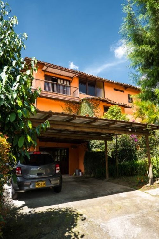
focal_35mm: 24
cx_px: 80
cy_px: 120
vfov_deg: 73.7
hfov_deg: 53.1
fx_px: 159
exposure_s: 1/160
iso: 100
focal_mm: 16
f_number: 5
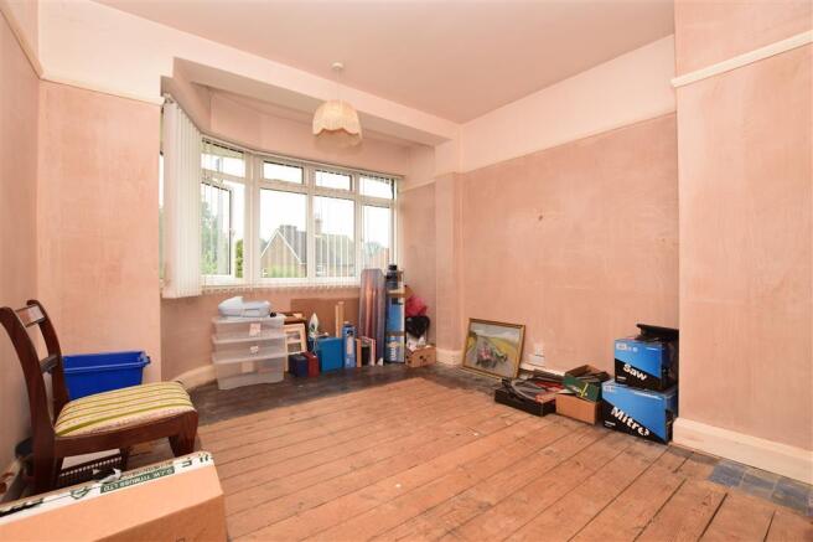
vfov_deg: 77.3
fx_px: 339
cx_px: 406
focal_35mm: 15
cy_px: 271
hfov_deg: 100.4
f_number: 6.3
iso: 320
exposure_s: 1/160
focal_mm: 10
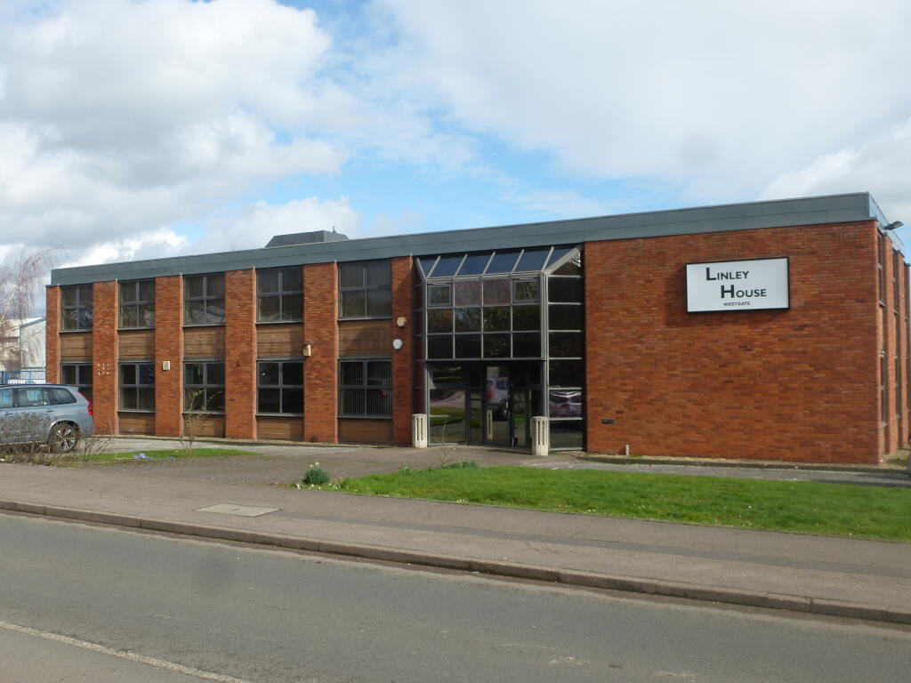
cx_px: 456
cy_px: 342
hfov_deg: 51.4
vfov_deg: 39.7
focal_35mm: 36
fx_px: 947
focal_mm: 6.4
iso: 100
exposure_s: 1/640
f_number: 4
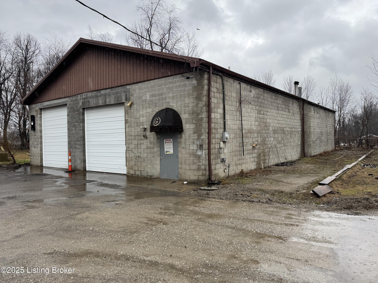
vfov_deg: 56.8
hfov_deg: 71.6
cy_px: 142
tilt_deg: -1.0
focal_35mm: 24
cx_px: 189
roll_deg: +1.0
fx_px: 262
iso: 64
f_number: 1.78
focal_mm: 6.76
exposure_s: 1/183
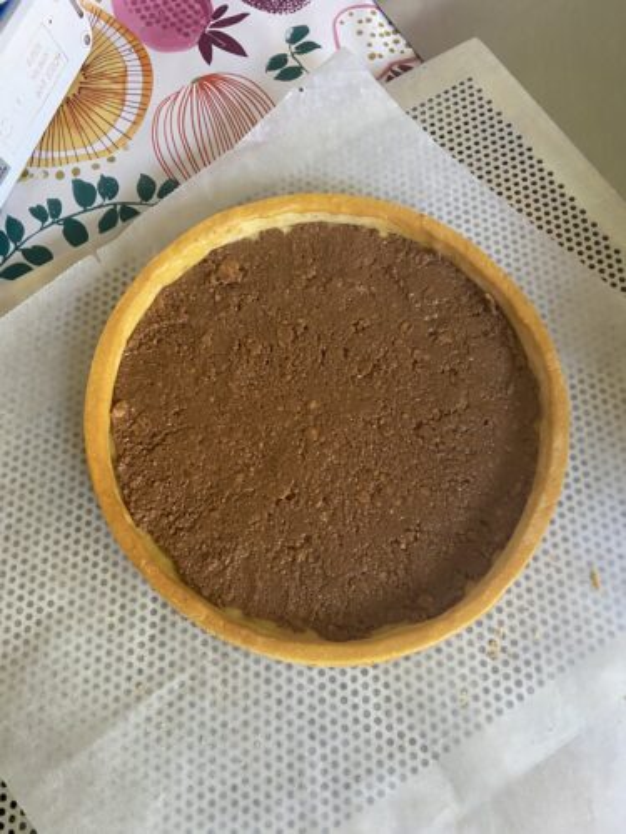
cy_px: 417
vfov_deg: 67.3
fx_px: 627
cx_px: 313
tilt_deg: -72.7
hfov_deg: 53.1
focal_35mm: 26
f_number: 1.8
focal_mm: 4.25
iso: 500
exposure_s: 1/60
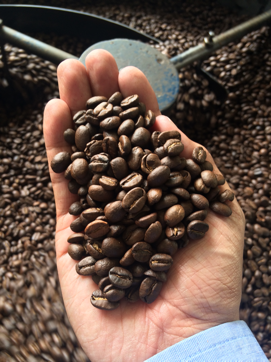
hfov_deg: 48.2
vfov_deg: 61.7
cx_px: 136
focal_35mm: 29
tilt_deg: -62.7
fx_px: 303
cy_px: 181
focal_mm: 4.15
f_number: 2.2
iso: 40
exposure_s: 1/40
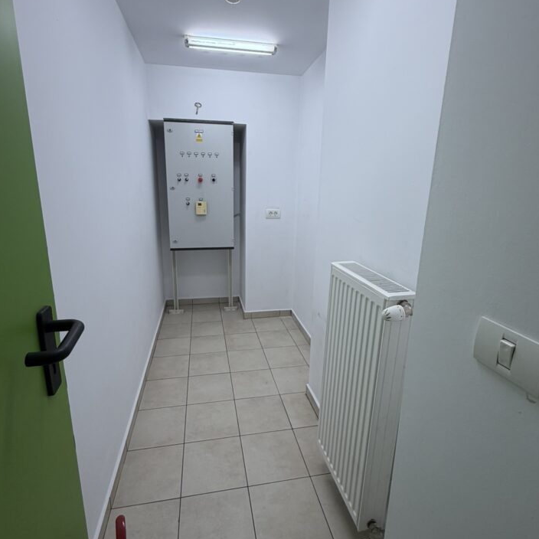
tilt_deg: -13.4
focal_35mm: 18
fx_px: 317
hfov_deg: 80.7
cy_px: 260
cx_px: 261
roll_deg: +0.9
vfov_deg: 80.7
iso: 80
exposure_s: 1/100
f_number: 2.2
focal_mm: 2.22
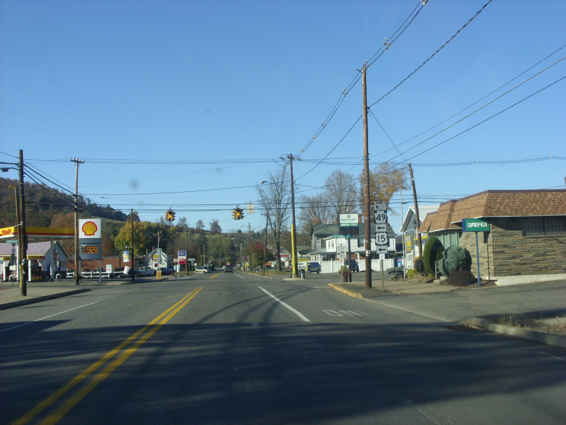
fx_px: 621
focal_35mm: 38
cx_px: 283
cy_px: 212
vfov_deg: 37.7
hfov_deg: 49.0
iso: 50
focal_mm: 6.3
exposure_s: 1/369
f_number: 4.9
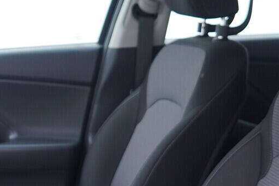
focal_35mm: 102
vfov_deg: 13.2
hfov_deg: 19.9
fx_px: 791
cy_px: 204
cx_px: 69
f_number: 2.8
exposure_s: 1/40
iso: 200
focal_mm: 24
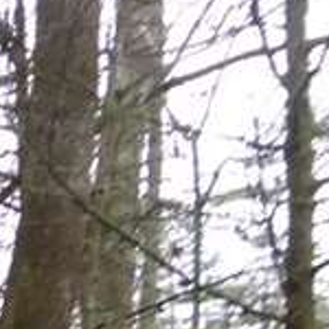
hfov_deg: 11.8
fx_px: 1215
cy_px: 625
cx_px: -513
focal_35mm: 113
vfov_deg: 13.5
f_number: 3.3
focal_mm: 4.3
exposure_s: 1/60
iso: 320
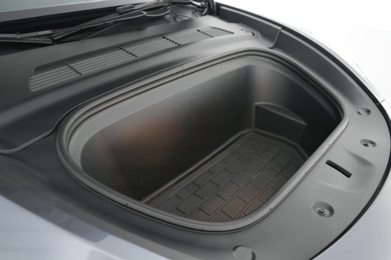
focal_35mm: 26
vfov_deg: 49.6
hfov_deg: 69.4
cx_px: 199
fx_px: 282
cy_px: 133
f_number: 2.8
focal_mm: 25
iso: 3200
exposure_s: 1/80
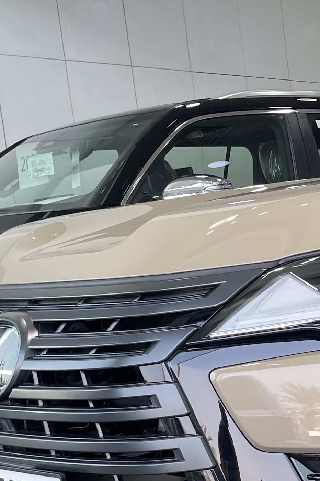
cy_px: 401
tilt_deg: -10.7
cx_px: 521
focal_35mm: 78
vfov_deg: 25.4
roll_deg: +4.2
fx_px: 1040
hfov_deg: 15.7
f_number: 1.6
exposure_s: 1/121
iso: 40
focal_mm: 4.2
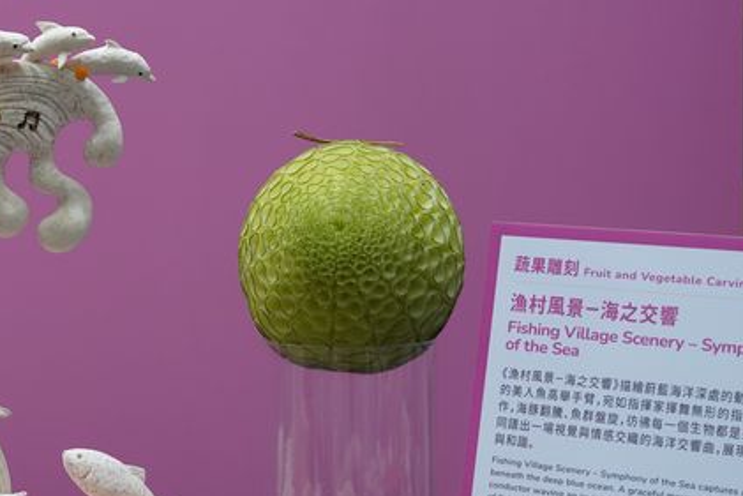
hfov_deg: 15.1
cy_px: 168
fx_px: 2766
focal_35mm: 134
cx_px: 55
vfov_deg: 10.2
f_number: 4
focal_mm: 47
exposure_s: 1/160
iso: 800
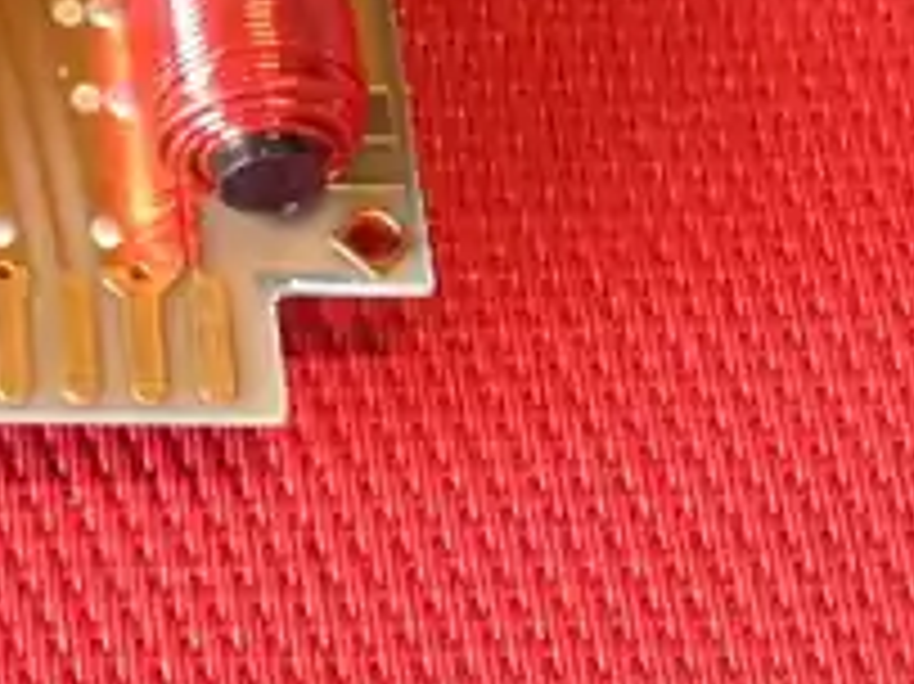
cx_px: -297
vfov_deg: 8.4
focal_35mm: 172
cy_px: -364
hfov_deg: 11.2
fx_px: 4539
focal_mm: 4.28
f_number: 2.4
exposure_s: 1/15
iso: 80
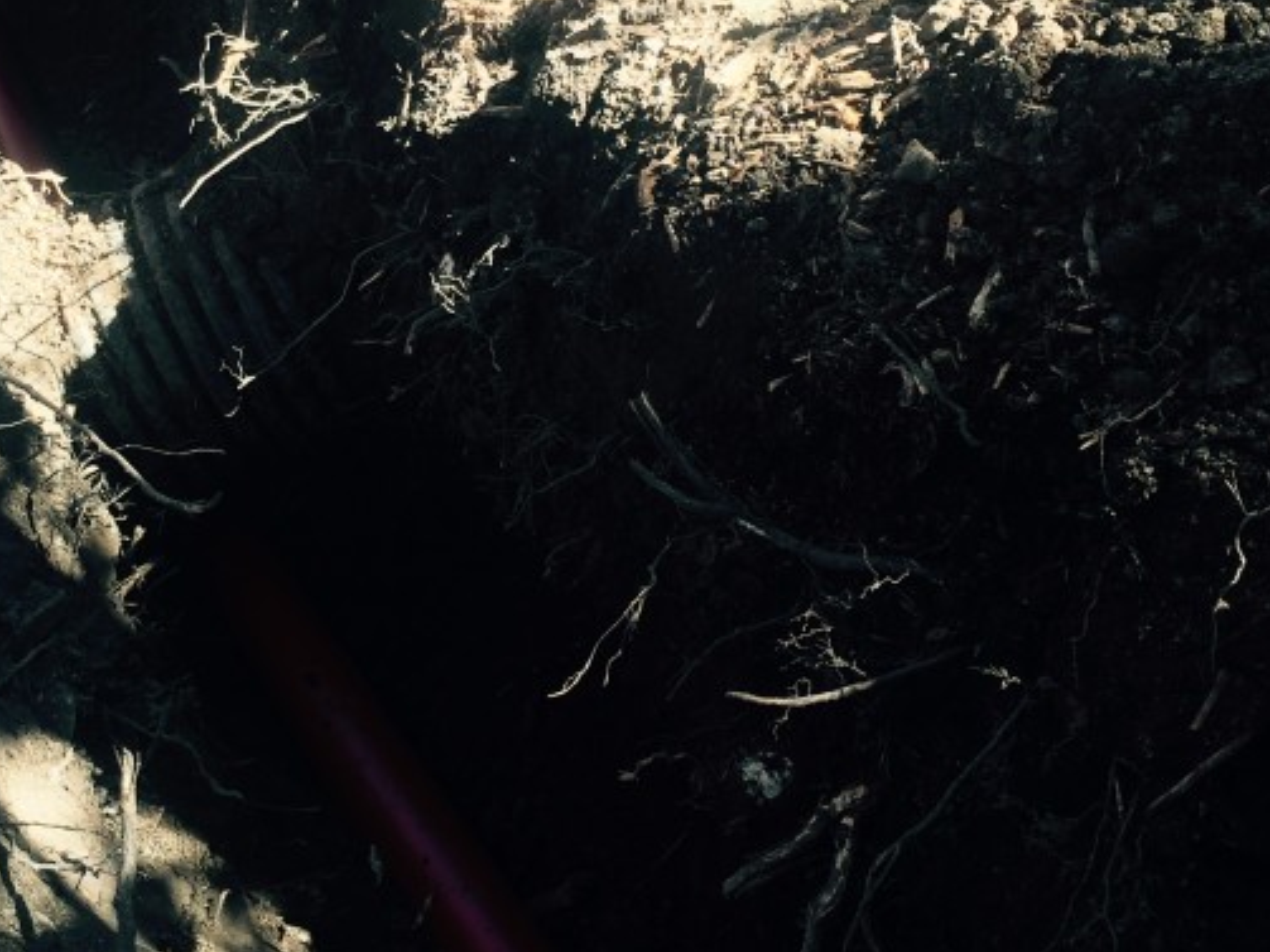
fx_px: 2164
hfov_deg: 32.3
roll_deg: +19.3
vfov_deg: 24.4
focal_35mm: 59
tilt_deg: -38.2
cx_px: 371
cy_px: 192
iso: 32
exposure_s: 1/167
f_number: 2.2
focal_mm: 4.15
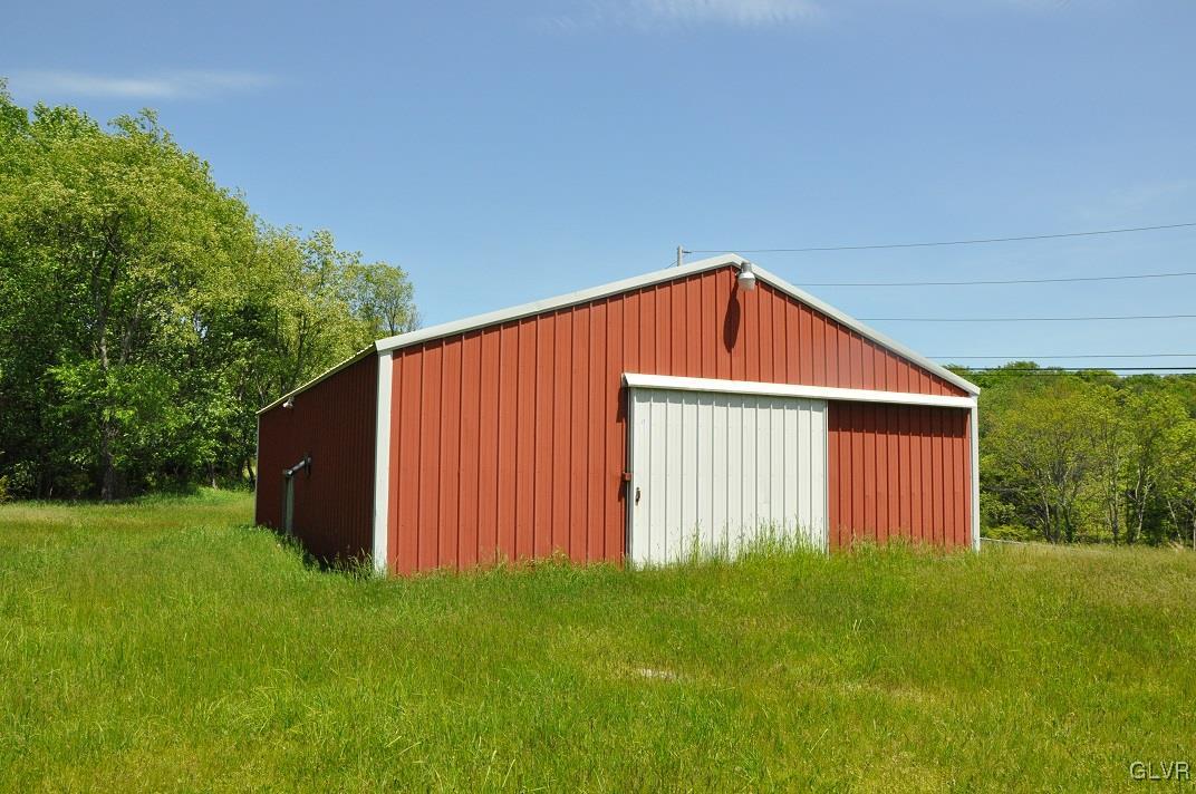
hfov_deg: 67.4
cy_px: 397
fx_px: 896
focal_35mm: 27
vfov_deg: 47.8
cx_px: 598
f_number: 14
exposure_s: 1/800
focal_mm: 18
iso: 800
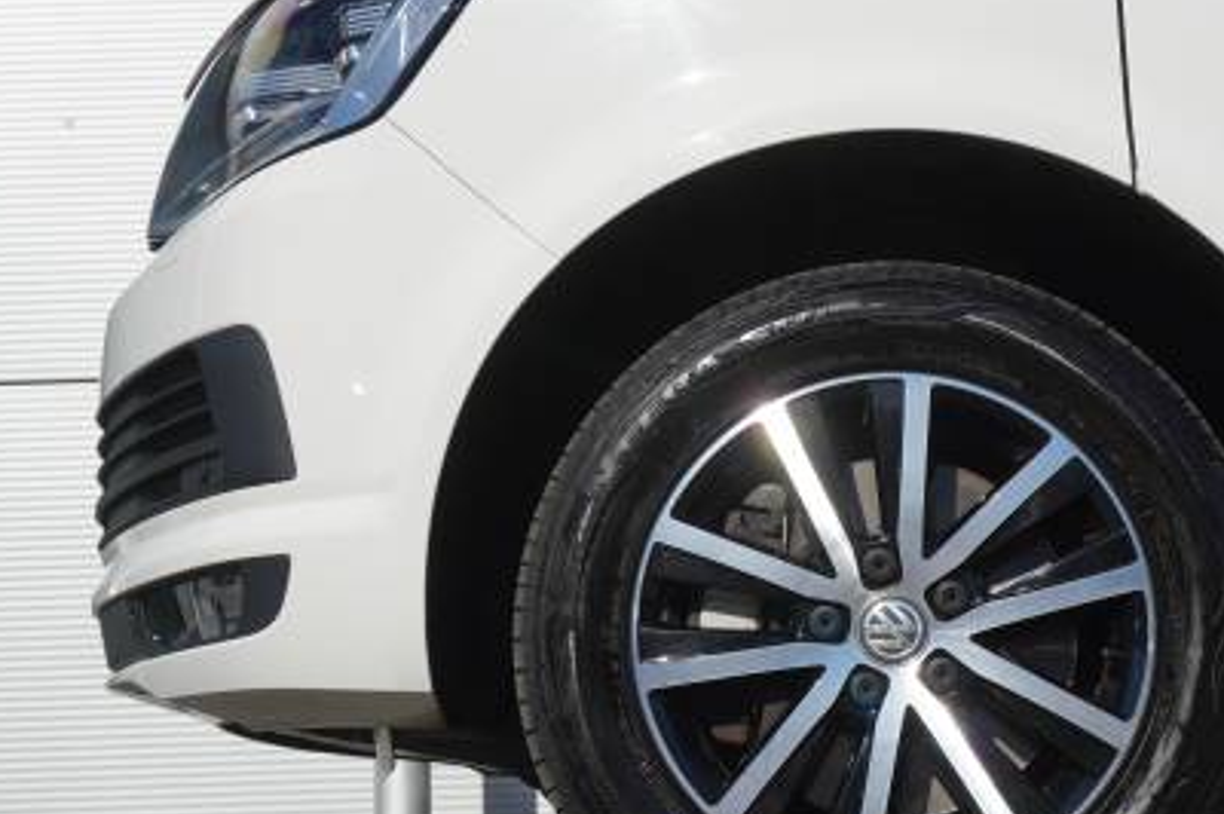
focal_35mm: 72
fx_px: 2446
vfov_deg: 18.8
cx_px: 838
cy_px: 581
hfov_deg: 27.9
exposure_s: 1/350
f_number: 6.7
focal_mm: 30
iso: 100
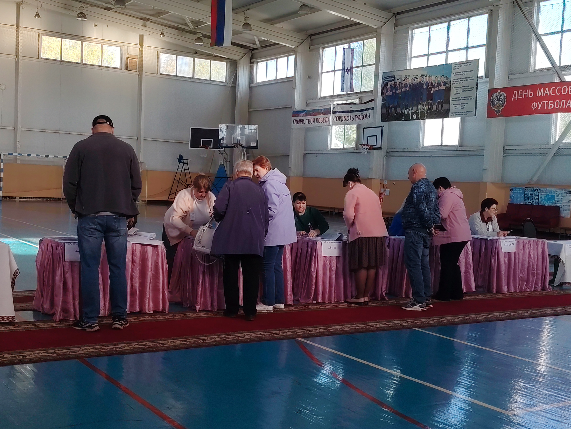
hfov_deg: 42.1
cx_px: 286
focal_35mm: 45
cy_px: 214
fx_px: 742
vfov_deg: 32.2
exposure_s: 1/100
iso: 105
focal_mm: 5.25
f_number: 1.75
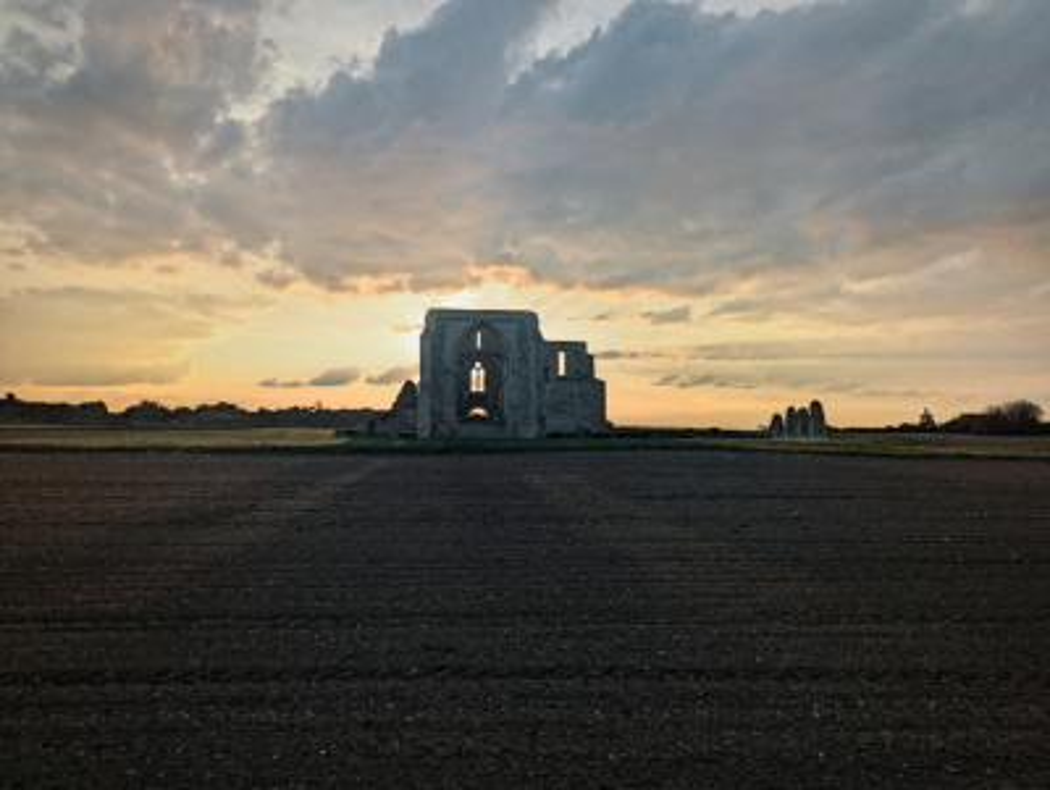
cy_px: 395
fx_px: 729
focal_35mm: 24
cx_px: 525
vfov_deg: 56.9
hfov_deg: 71.5
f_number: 1.85
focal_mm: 6.81
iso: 36
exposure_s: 1/1414
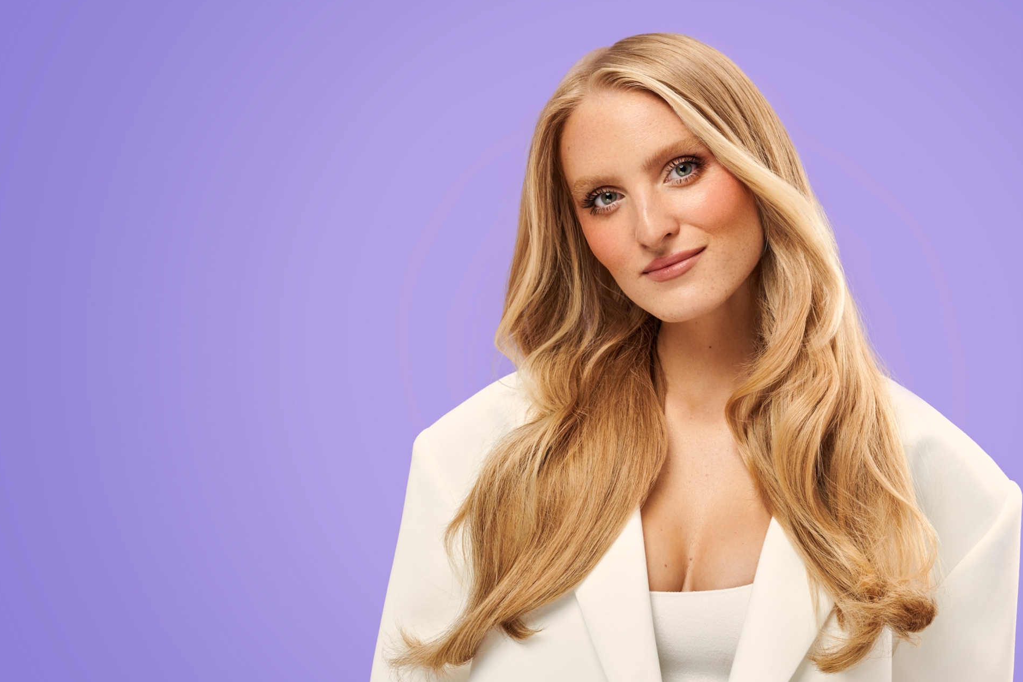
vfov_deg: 20.3
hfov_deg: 29.9
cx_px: 670
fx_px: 1904
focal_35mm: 67
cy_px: 391
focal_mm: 50
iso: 100
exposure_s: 1/100
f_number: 8
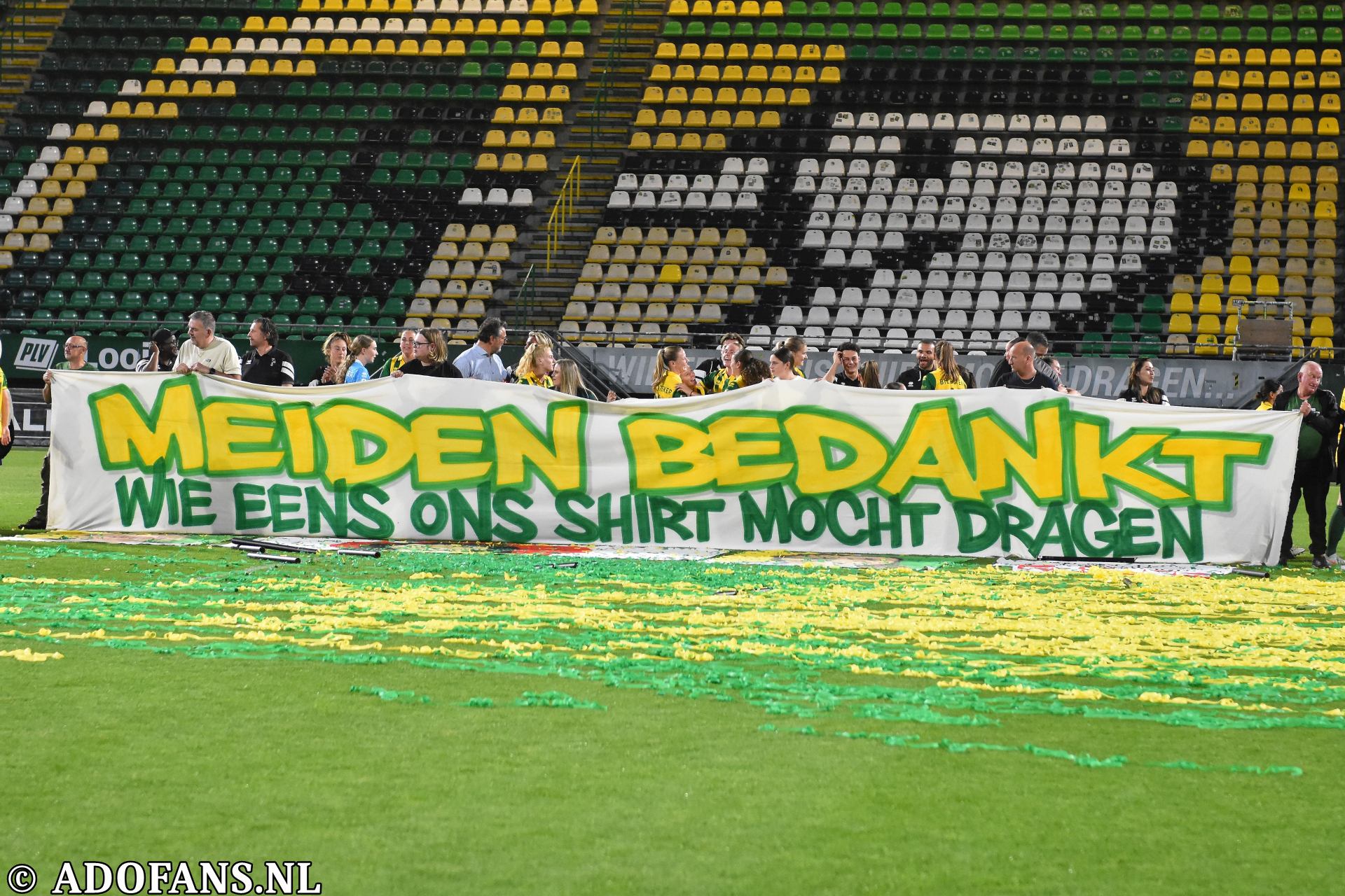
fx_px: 3474
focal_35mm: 93
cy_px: 448
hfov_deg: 21.9
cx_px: 672
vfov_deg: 14.7
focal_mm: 62
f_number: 3.5
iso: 2500
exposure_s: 1/250
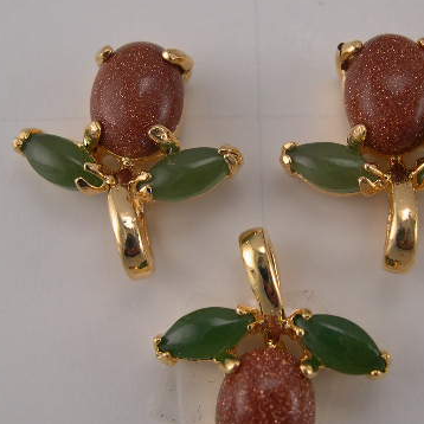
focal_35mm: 60
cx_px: 233
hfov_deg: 28.6
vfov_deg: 28.6
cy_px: 240
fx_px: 831
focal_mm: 8
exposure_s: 1/189
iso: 100
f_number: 7.6
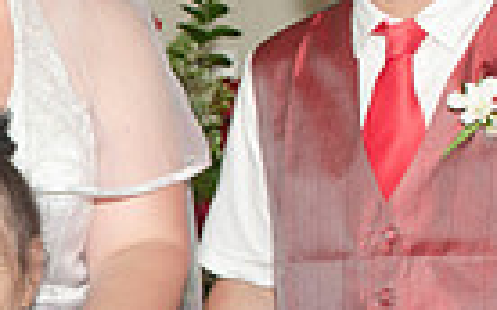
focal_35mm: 167
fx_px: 2260
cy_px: 249
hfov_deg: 12.2
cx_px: -151
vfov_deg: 7.8
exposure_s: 1/250
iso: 400
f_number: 6.3
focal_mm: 26
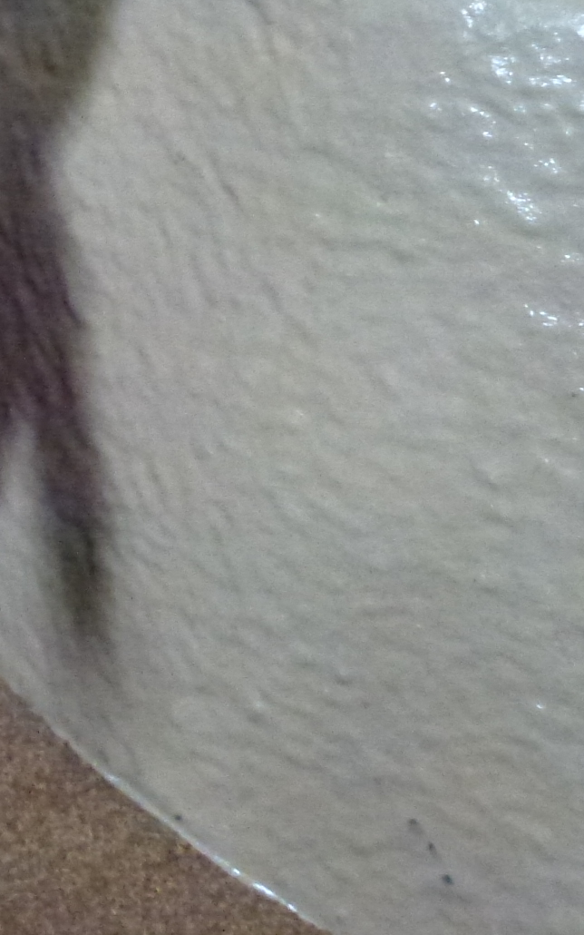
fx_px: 2011
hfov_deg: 14.5
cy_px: 231
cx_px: -479
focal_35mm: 79
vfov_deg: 25.8
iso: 1600
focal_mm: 5.4
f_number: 3.5
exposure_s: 1/100
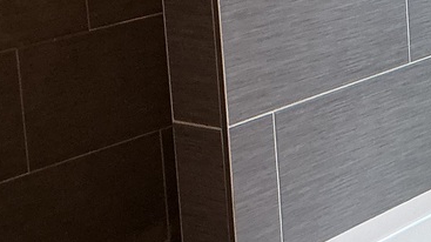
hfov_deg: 16.6
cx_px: 520
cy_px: -5
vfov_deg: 9.7
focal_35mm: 124
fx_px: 1416
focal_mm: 3
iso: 64
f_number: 1.8
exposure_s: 1/60
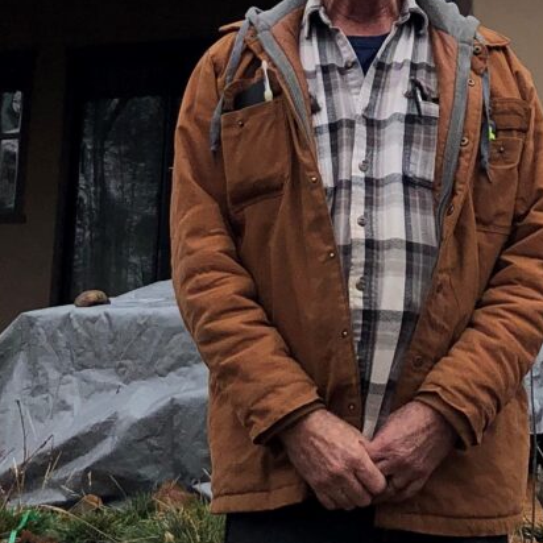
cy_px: 17
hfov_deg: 23.9
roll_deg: +0.6
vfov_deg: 23.1
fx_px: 1278
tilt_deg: +13.9
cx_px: 358
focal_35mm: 72
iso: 20
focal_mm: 3.99
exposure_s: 1/979
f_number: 1.8
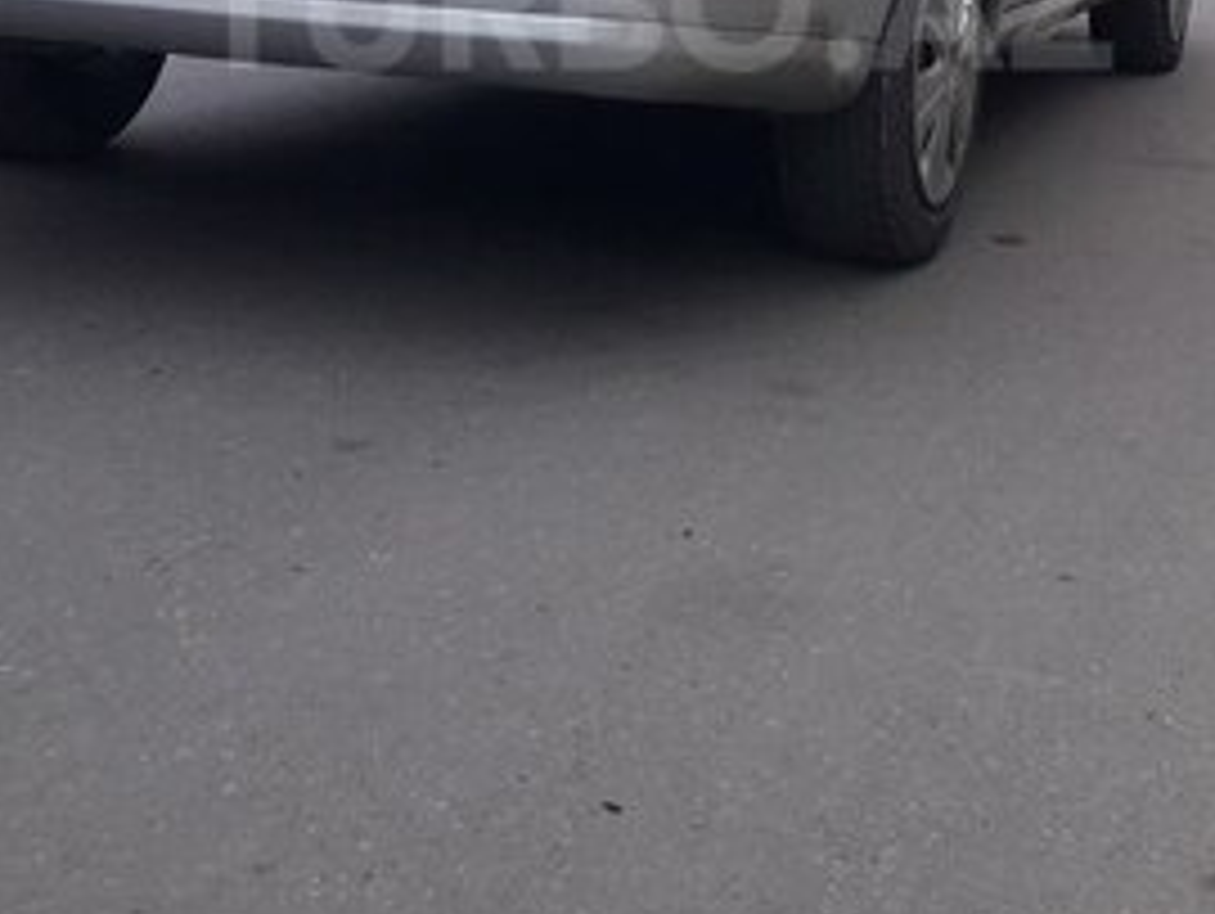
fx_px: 2319
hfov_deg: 29.4
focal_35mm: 66
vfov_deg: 21.5
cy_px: 2
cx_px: 652
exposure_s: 1/50
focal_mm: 3.6
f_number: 1.9
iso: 64
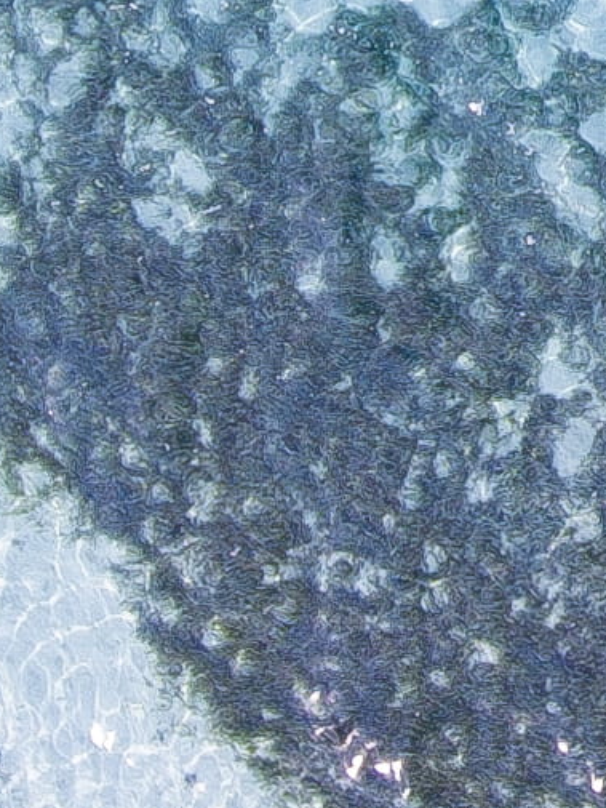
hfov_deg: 8.6
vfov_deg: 12.1
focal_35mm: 158
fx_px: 3686
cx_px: 1423
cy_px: -288
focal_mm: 3.61
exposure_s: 1/620
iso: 100
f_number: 2.8
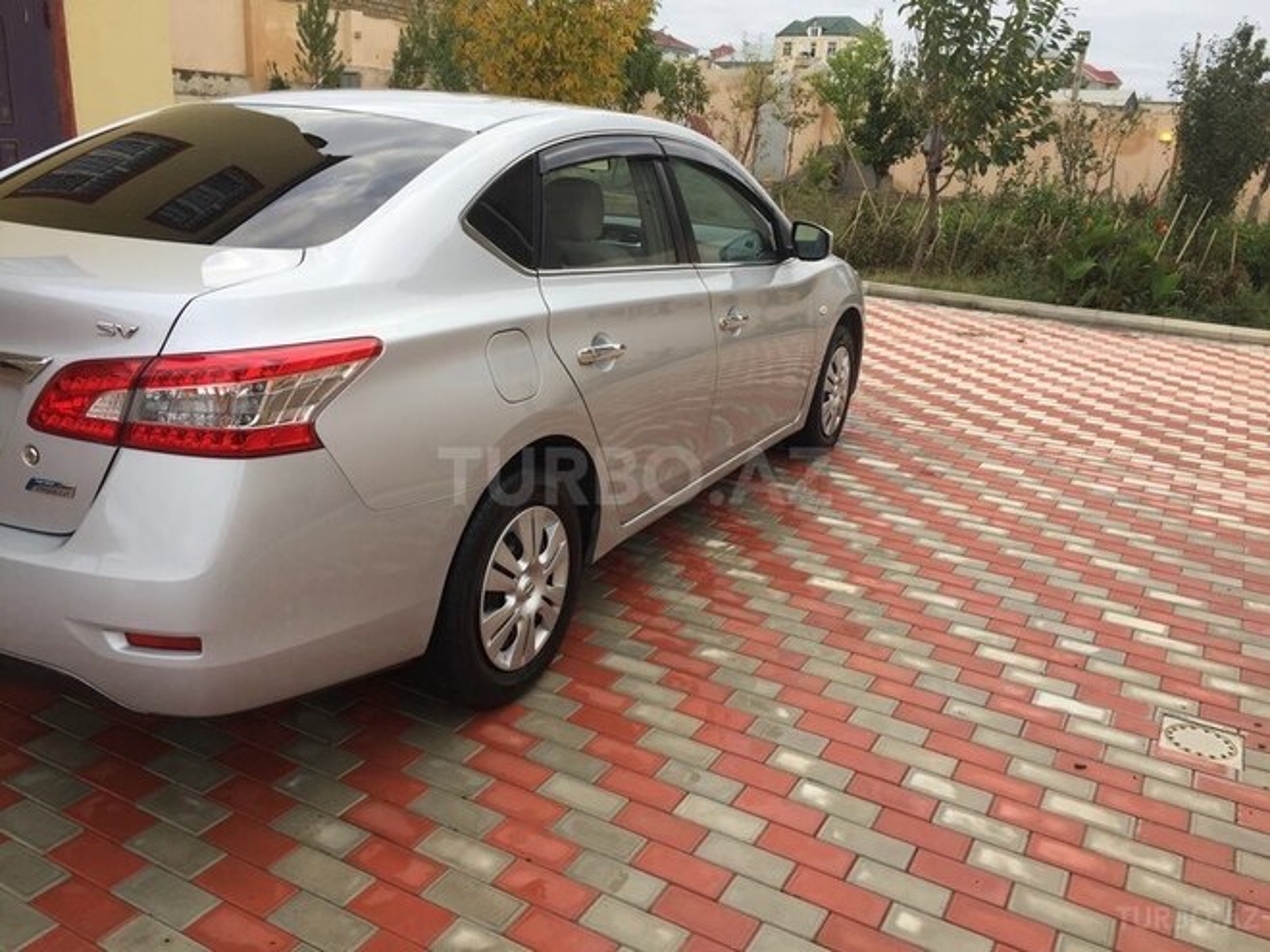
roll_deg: -3.5
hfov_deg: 61.7
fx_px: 1064
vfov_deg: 48.2
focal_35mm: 29
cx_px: 635
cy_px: 476
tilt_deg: -16.4
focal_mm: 4.15
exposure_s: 1/241
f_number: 2.2
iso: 32
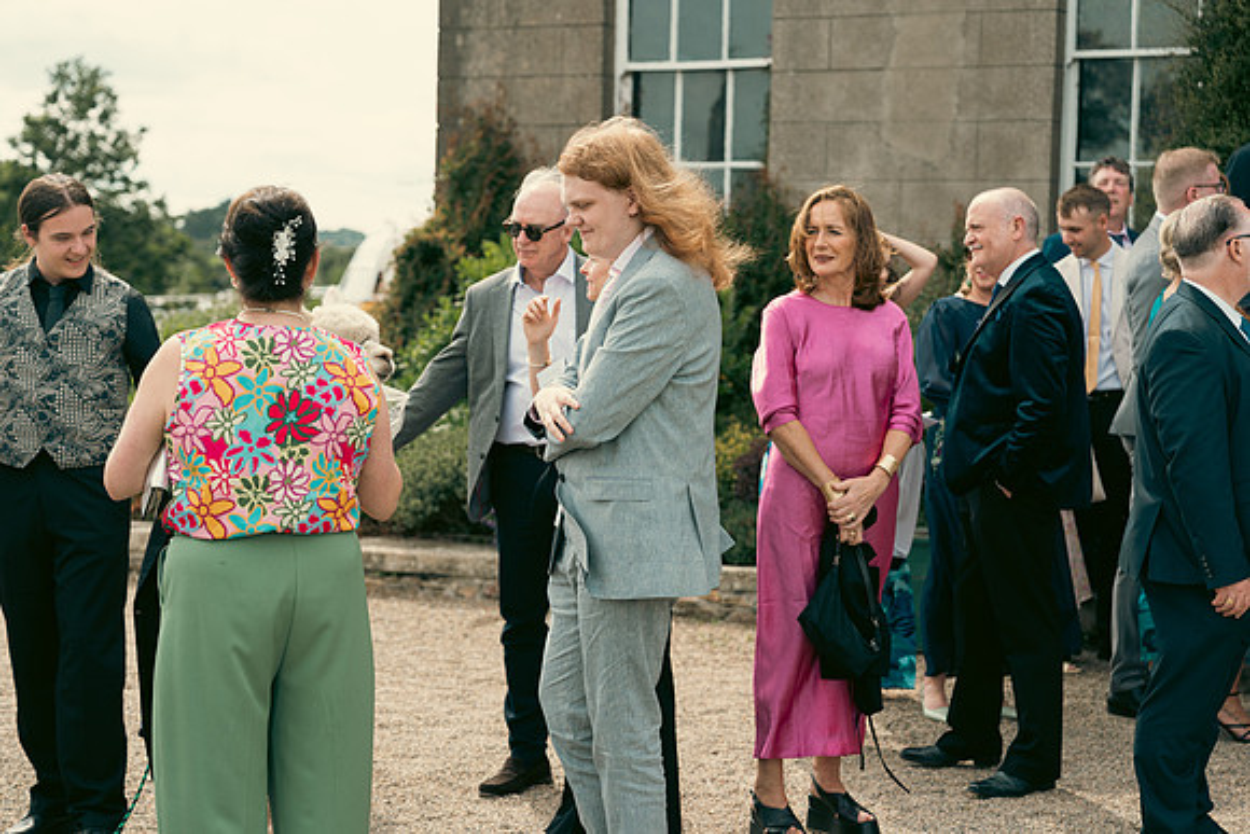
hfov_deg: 28.8
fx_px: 2431
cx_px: 625
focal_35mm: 70
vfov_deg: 19.5
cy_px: 417
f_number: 3.5
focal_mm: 70
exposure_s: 1/640
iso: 125
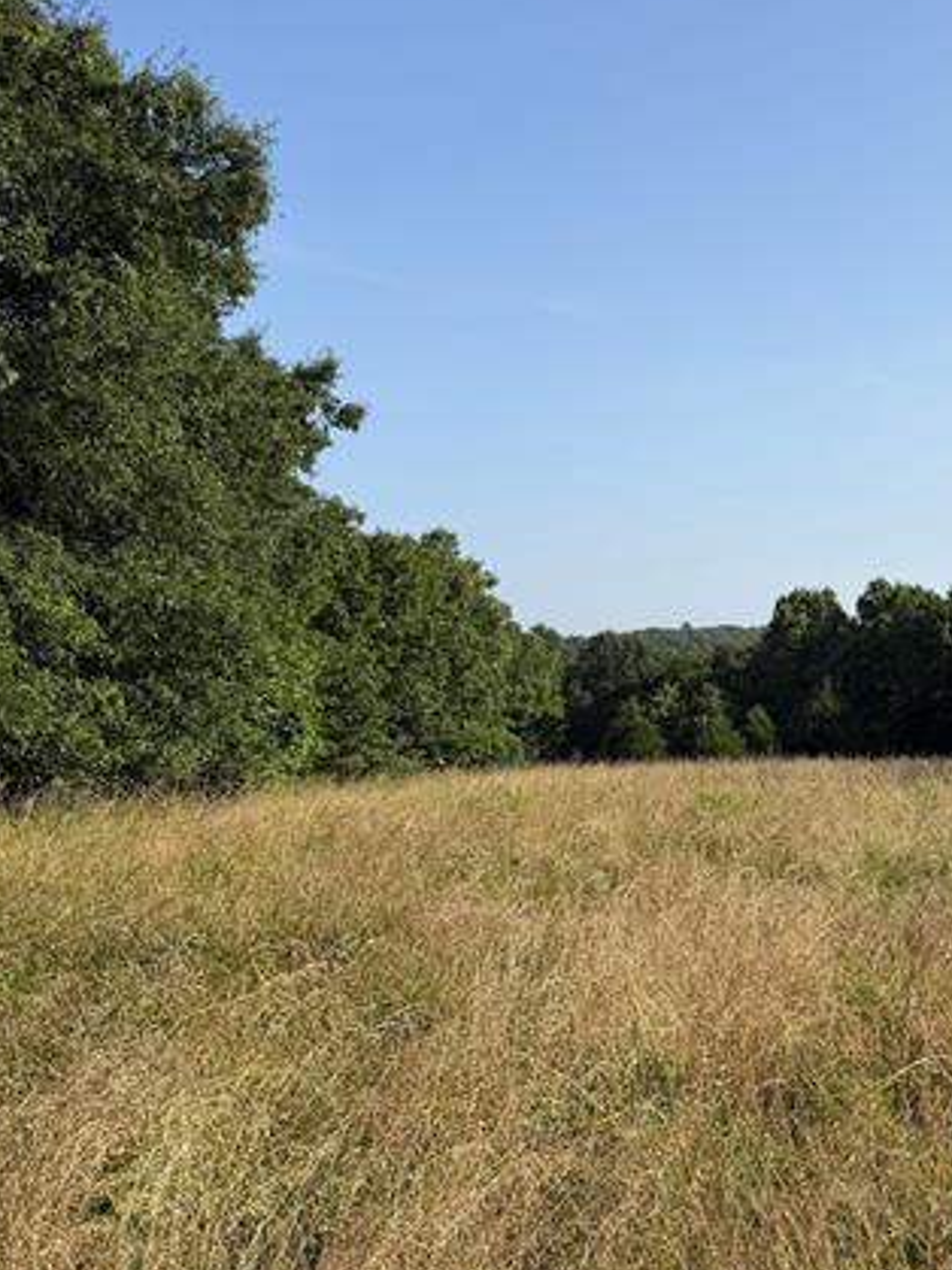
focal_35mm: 44
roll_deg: +1.2
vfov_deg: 42.8
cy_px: 727
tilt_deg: -2.5
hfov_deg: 31.8
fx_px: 1614
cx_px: 791
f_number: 1.78
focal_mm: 6.76
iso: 80
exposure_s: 1/4673
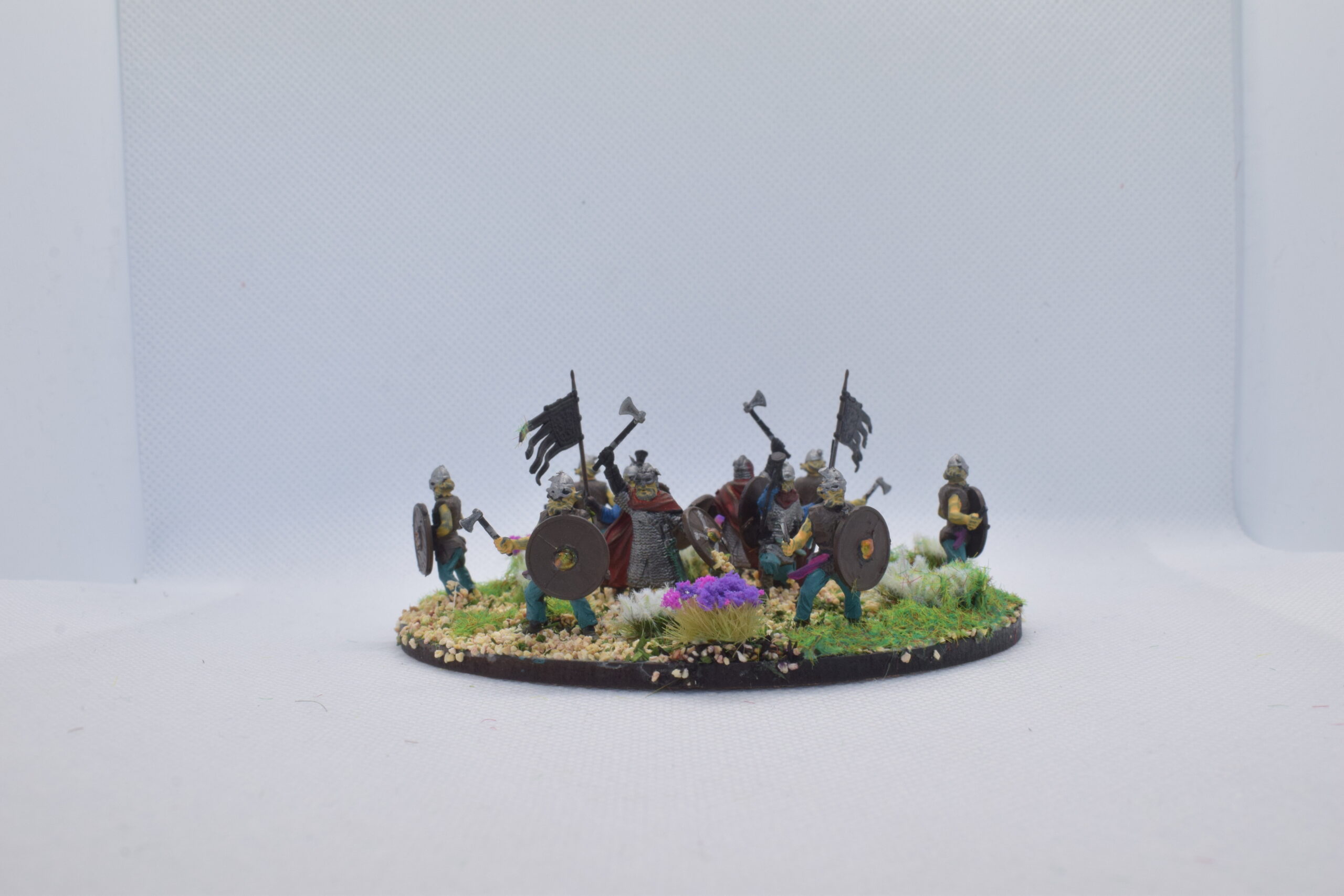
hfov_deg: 46.4
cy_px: 448
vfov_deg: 31.9
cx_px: 672
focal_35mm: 42
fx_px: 1568
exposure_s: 1/60
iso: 800
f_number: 18
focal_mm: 28
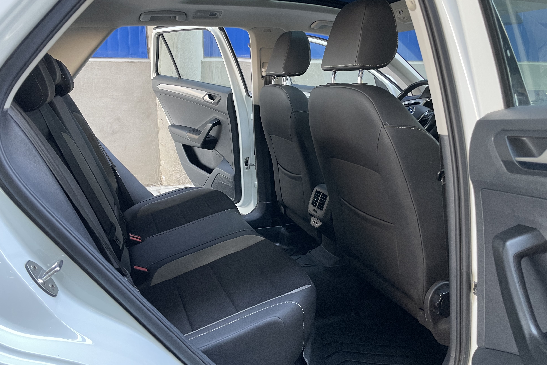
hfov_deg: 65.5
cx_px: 268
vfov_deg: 46.2
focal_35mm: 28
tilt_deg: -9.9
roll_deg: +0.8
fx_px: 425
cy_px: 153
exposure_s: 1/60
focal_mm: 4.2
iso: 160
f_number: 1.6
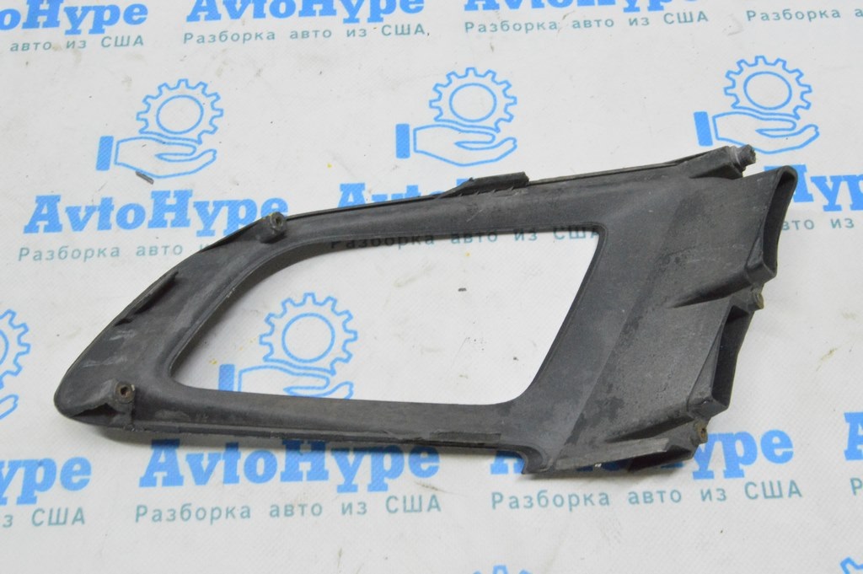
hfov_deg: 53.2
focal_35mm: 36
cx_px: 432
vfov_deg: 36.8
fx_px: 862
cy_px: 287
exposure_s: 1/20
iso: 6400
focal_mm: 24
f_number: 20
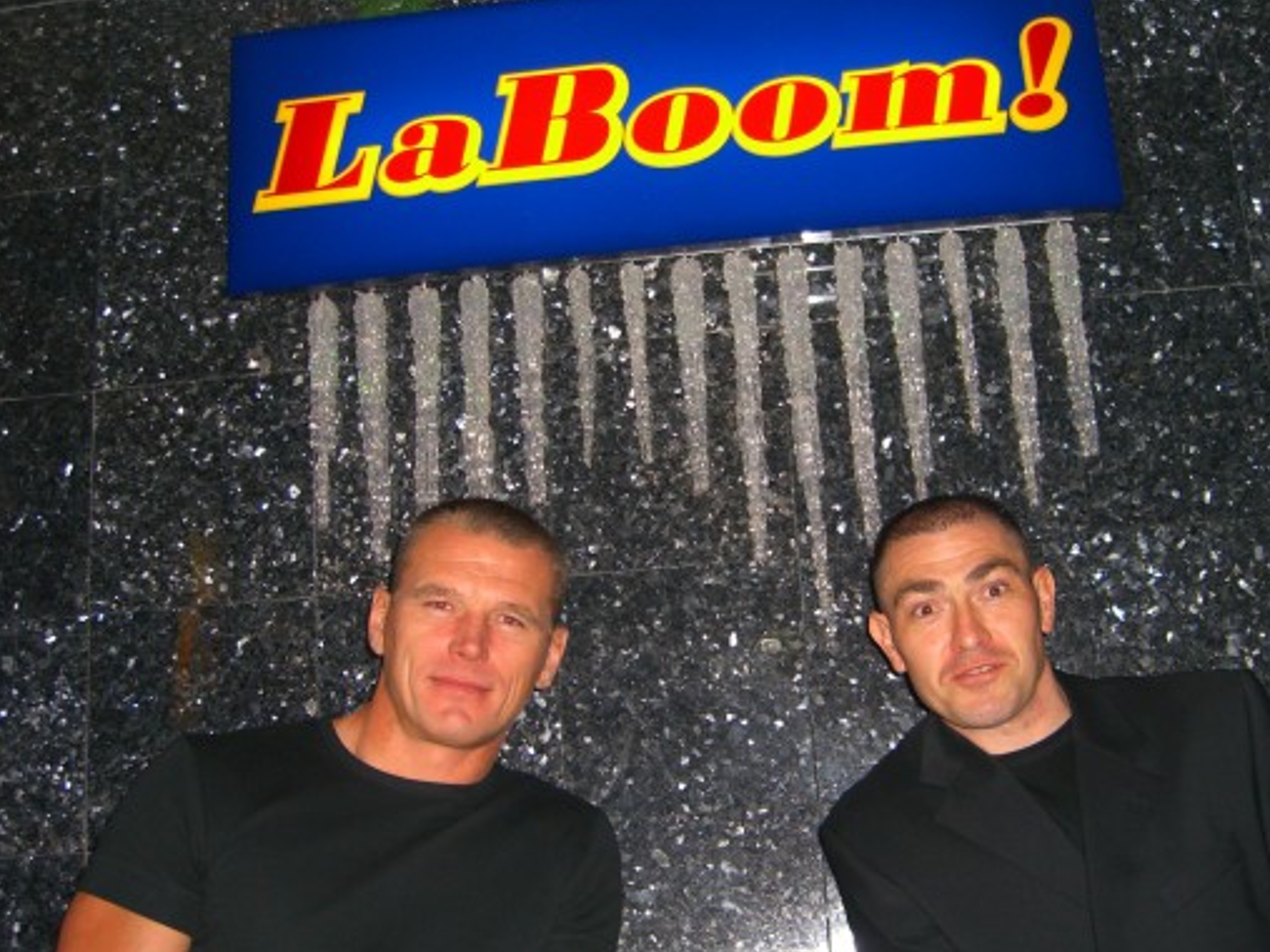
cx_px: 729
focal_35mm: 45
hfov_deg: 42.0
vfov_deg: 32.1
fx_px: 1651
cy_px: 554
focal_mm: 7.9
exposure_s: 1/60
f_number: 2.8
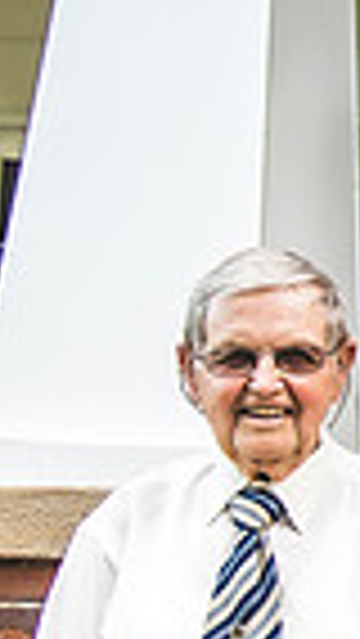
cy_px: 425
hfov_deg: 7.0
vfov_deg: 14.7
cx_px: 1263
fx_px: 2475
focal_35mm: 146
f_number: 7.1
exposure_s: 1/400
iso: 640
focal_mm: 34
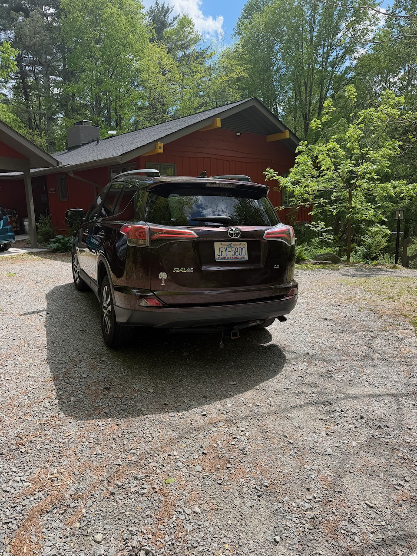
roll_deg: +1.0
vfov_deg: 71.6
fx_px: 385
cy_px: 278
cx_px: 208
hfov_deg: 56.8
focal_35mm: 24
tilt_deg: -10.4
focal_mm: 6.76
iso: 80
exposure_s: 1/1585
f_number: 1.78
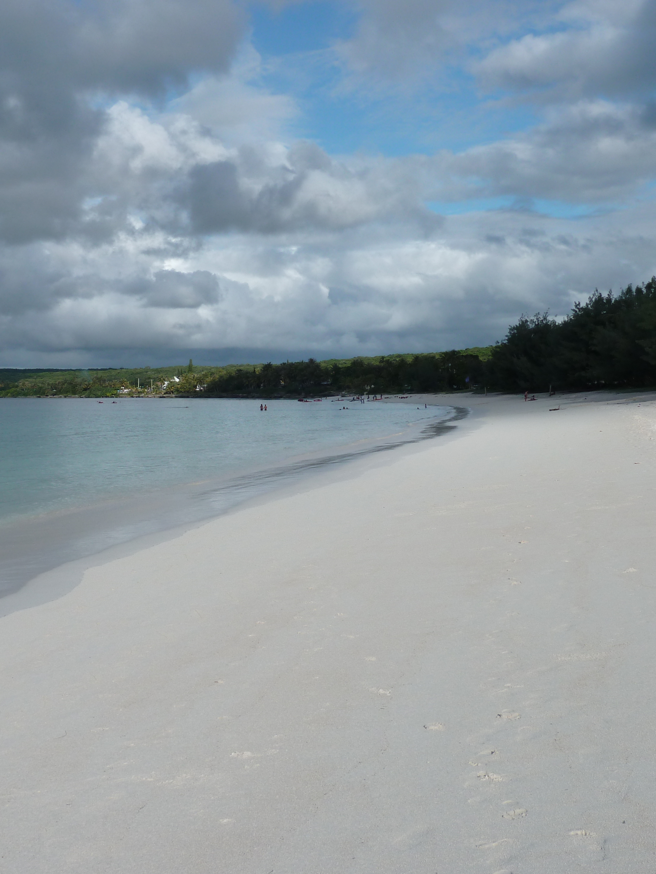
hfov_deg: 29.0
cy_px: 438
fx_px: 1263
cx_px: 259
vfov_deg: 38.2
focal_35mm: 50
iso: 80
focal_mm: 6.1
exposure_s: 1/1300
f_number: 3.6
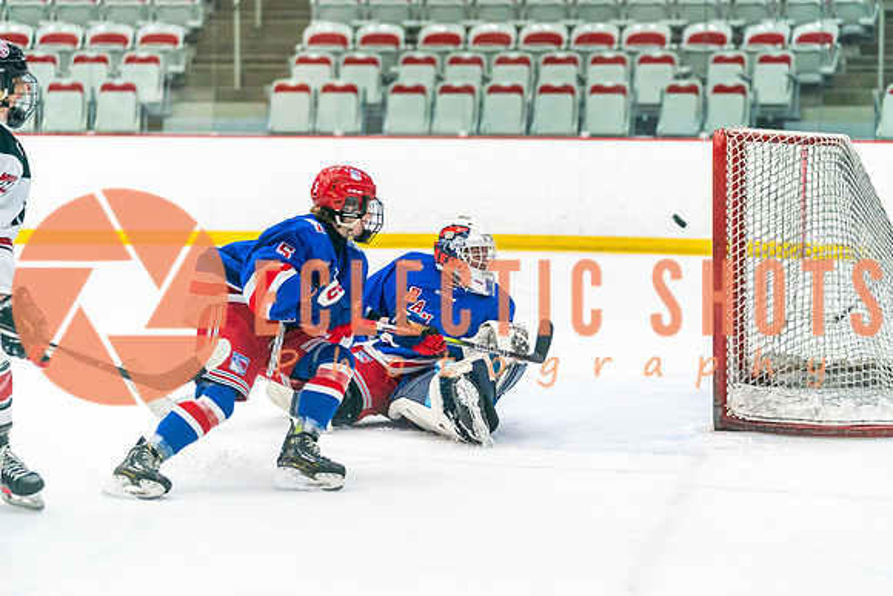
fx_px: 2937
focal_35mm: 118
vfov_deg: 11.6
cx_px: 477
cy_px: 298
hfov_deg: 17.3
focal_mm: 108
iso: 3200
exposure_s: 1/1000
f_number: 2.8
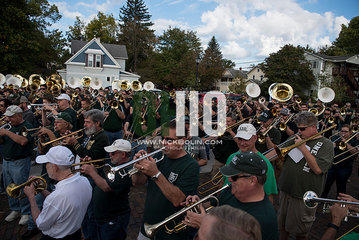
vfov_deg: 53.2
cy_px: 120
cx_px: 180
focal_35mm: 24
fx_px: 239
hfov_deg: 73.7
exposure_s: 1/1250
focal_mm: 24
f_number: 4.5
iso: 250
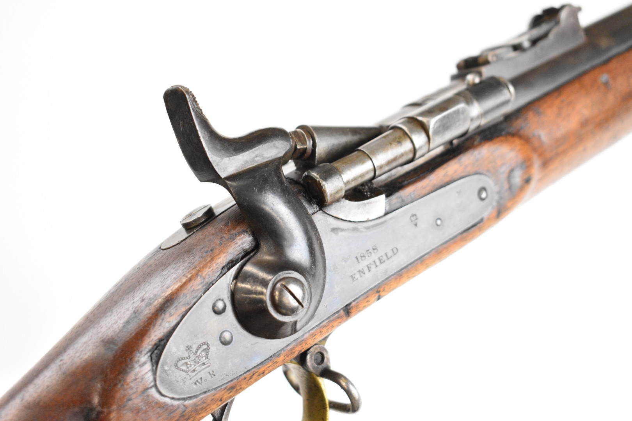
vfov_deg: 23.8
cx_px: 316
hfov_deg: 35.1
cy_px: 210
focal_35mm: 57
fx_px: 1001
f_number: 4.8
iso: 2200
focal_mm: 38
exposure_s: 1/125
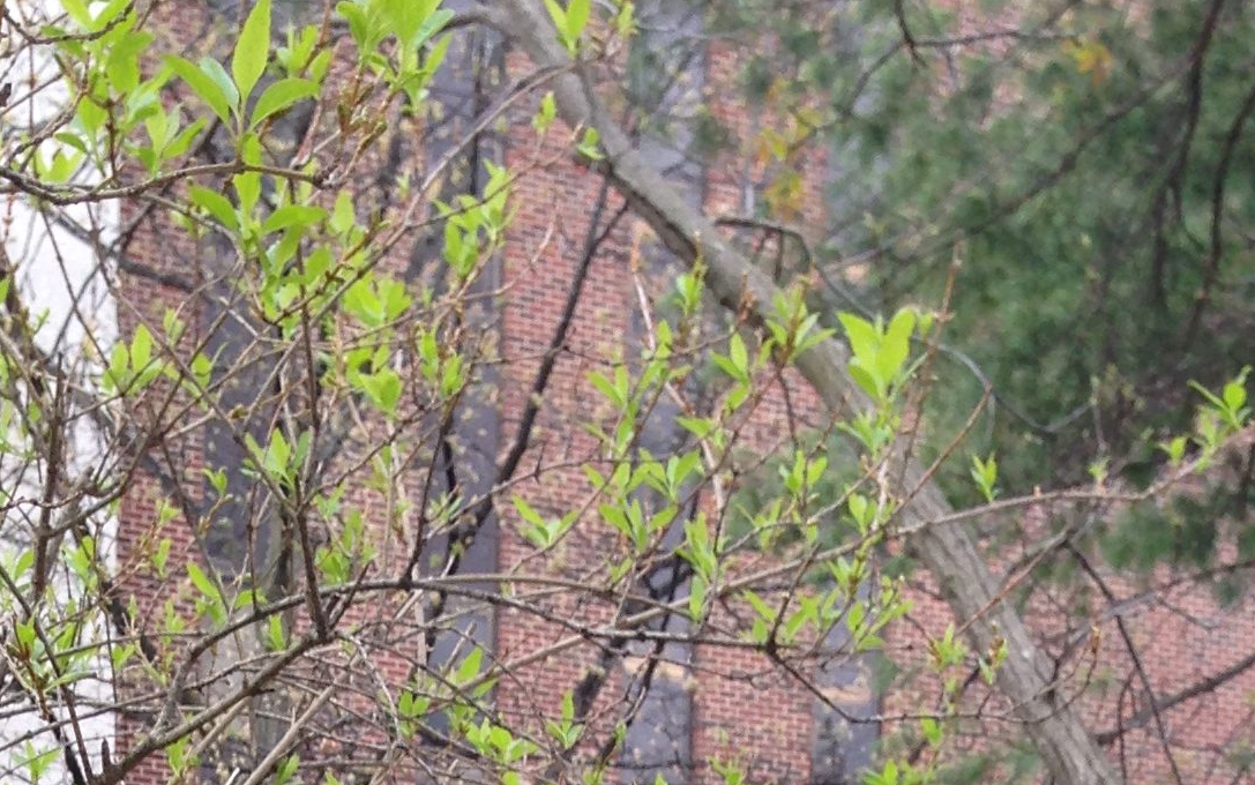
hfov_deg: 19.8
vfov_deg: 11.1
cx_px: 428
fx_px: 3592
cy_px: 1675
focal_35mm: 105
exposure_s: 1/201
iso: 50
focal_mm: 4.12
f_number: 2.4
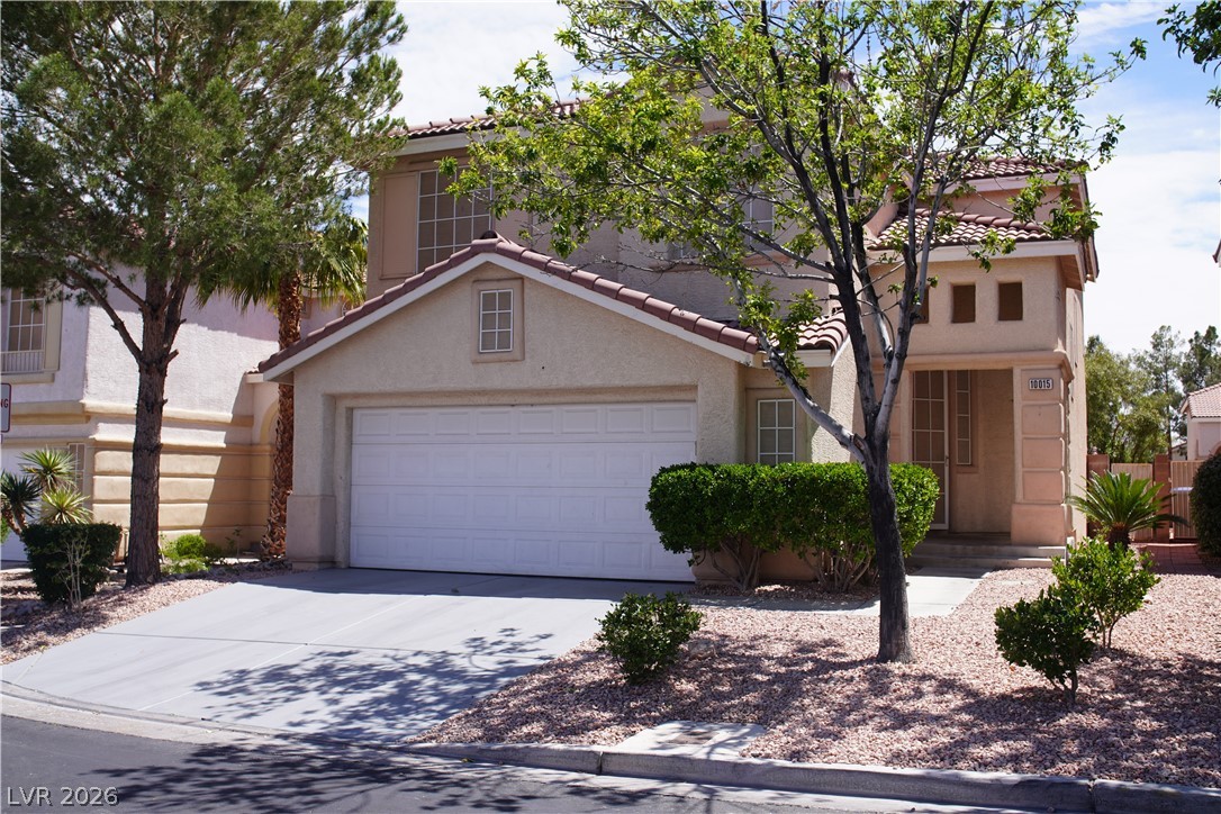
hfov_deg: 55.1
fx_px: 1170
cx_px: 610
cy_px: 407
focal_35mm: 34
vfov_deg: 38.4
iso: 100
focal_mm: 23
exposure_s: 1/400
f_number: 5
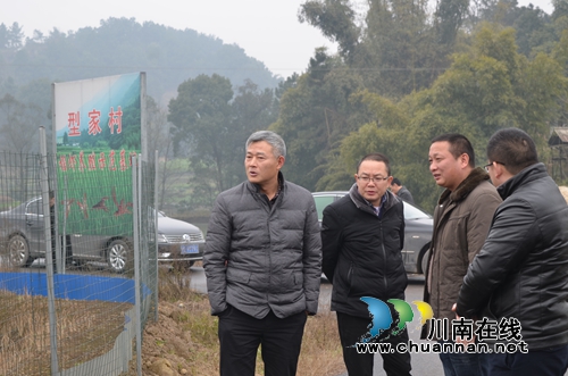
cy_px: 188
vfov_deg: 16.2
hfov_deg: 24.2
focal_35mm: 84
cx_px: 284
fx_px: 1322
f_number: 5.6
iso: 100
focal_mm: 56
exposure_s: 1/125
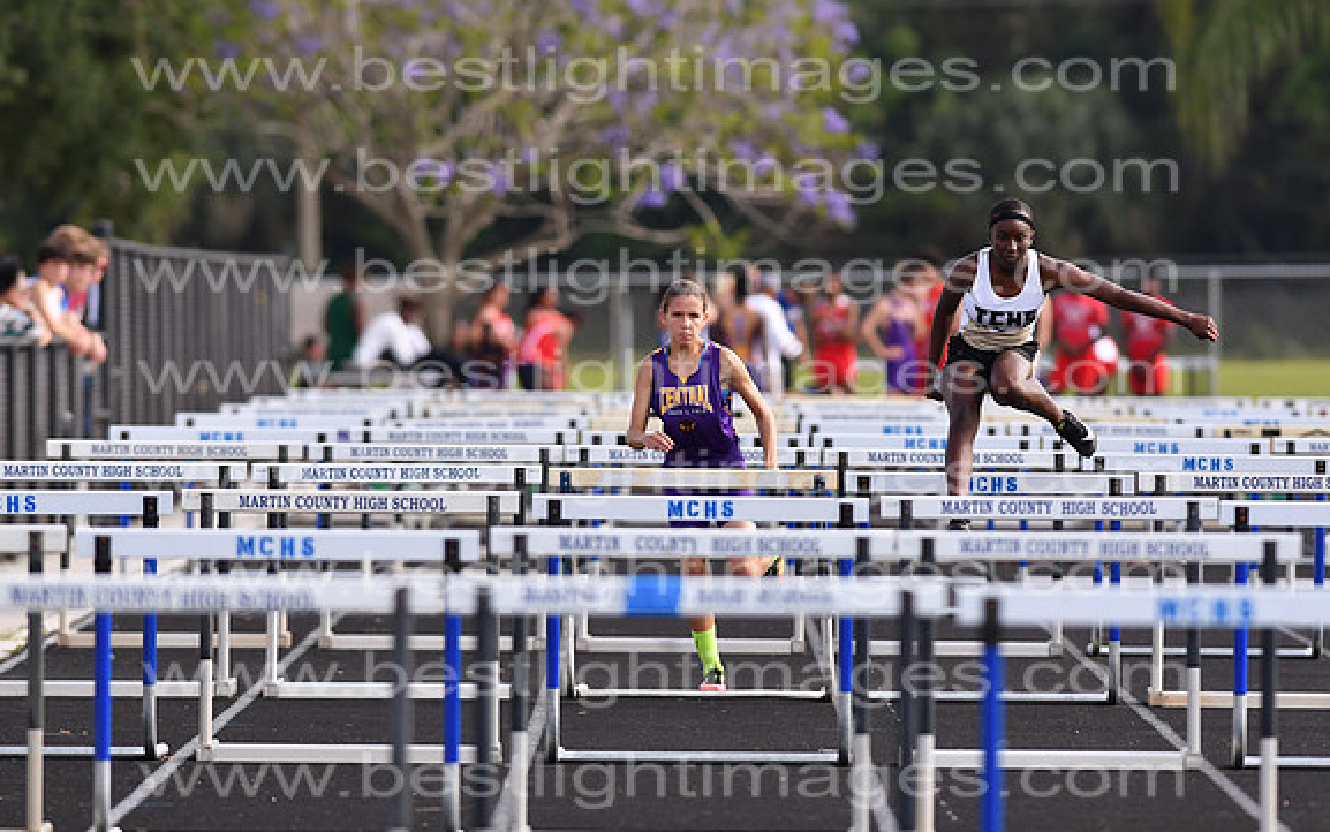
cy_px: 428
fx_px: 16715
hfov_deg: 4.6
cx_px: 664
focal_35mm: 461
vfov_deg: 2.9
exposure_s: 1/2000
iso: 400
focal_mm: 300
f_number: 4
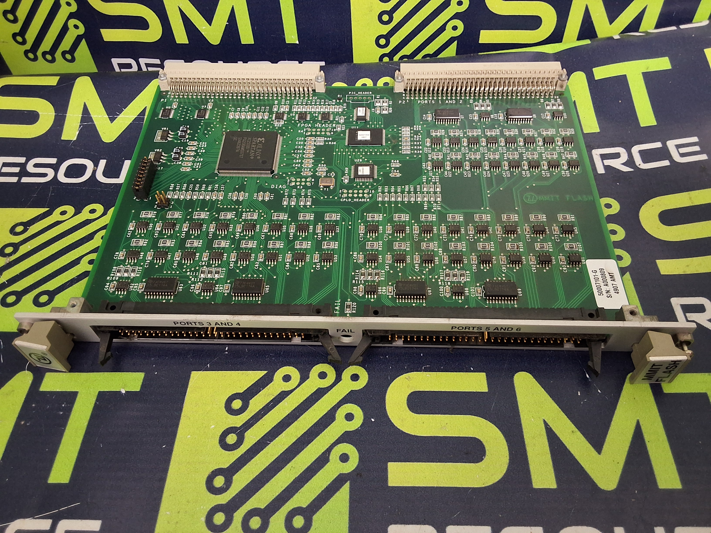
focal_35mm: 28
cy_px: 266
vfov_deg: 49.7
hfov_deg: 63.4
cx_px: 356
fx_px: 575
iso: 320
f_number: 1.9
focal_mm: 2.91
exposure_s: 1/20
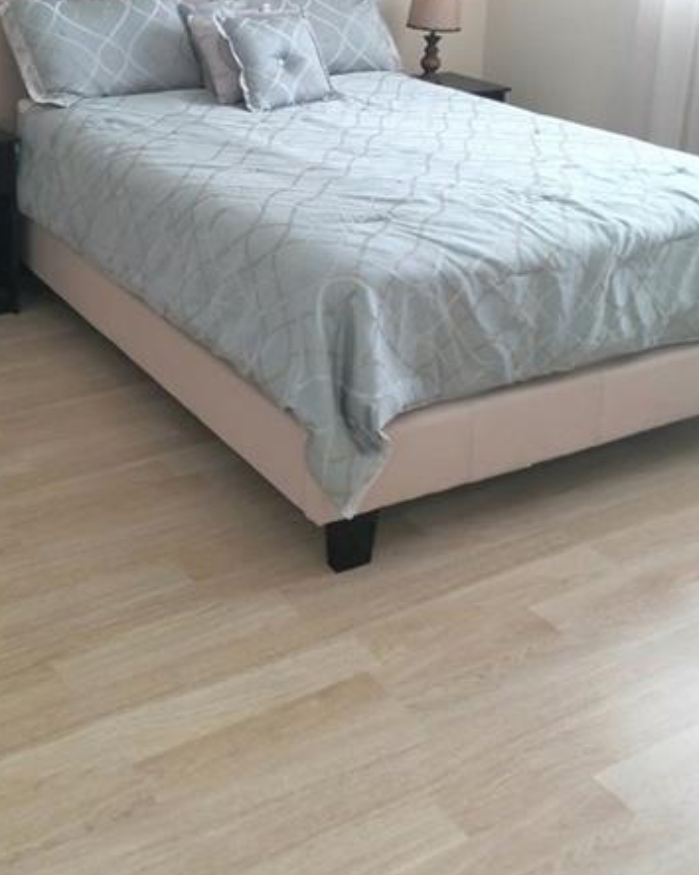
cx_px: 195
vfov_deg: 40.3
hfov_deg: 33.6
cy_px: 176
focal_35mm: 44
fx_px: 1139
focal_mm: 4.25
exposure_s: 1/60
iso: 64
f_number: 1.7
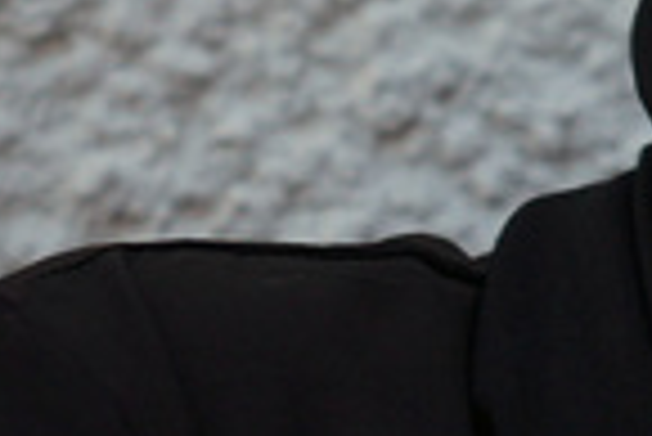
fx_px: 9989
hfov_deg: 3.6
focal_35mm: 551
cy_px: 409
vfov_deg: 2.5
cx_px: 2086
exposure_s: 1/1000
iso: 100
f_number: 4
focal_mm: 78
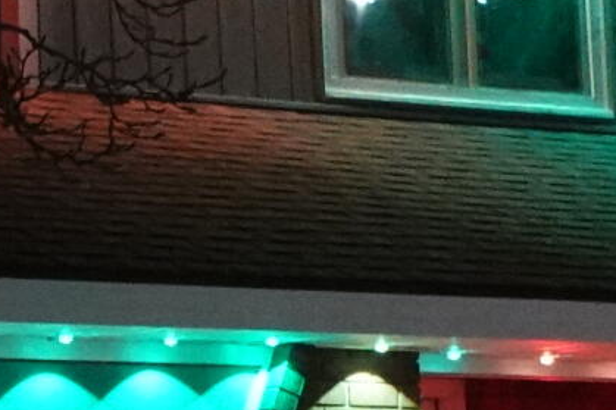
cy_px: 301
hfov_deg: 9.1
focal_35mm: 215
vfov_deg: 6.4
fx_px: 3677
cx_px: -519
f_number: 2.5
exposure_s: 1/20
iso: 3200
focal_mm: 11.7
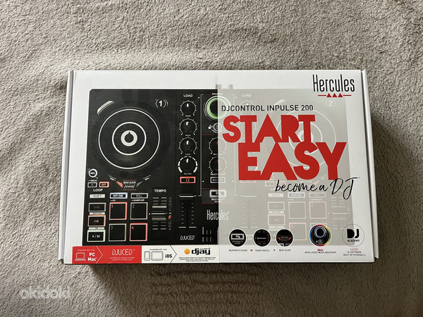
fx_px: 318
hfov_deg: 67.3
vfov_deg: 53.1
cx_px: 212
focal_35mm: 26
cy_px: 158
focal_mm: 5.1
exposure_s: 1/60
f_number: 1.6
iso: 400
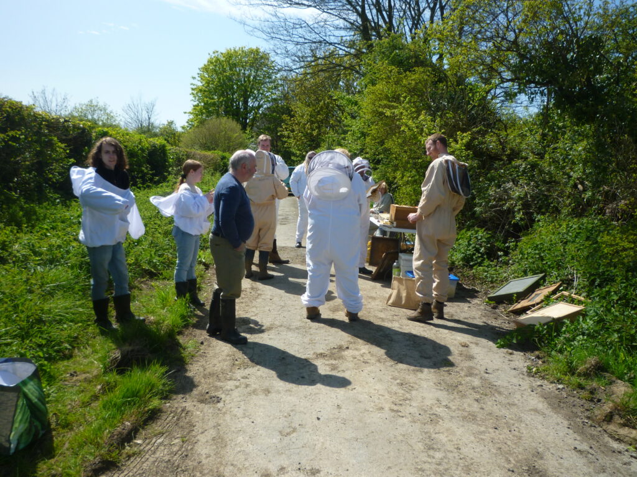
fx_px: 552
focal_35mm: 30
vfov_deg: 46.8
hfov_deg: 60.0
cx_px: 318
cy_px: 238
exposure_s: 1/500
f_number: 4
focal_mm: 5.3
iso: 80
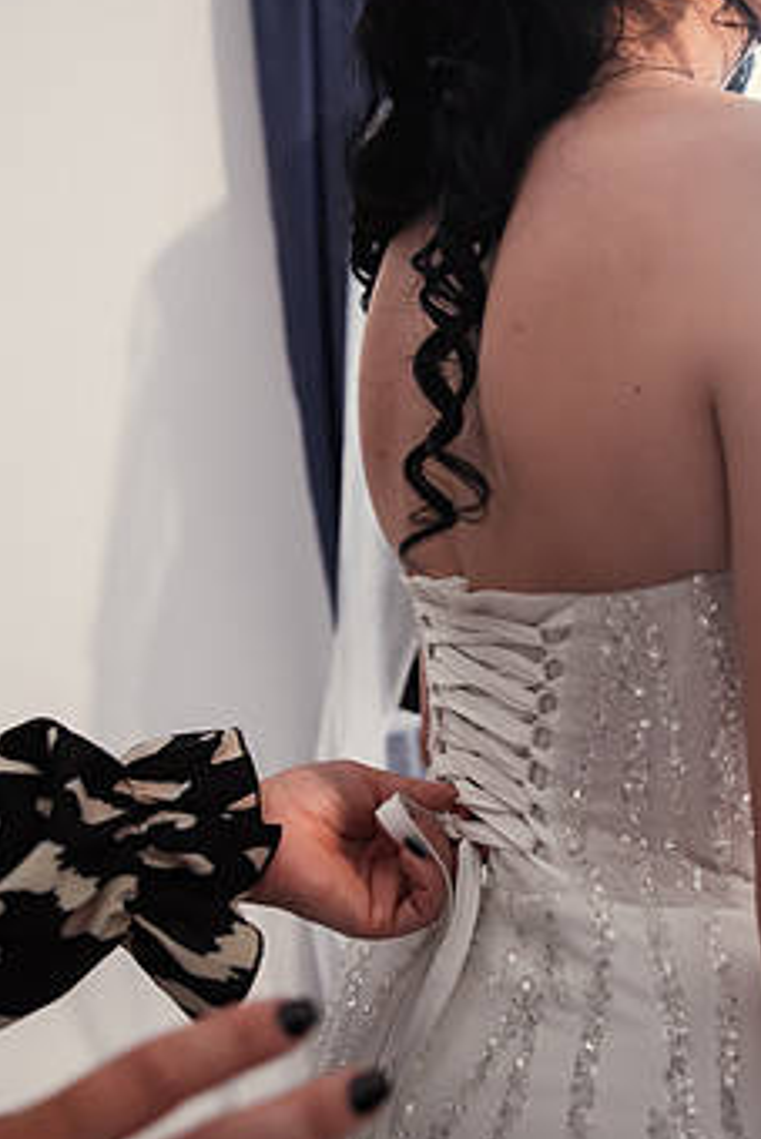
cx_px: 446
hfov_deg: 32.6
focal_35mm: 41
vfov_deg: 47.3
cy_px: 626
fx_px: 1299
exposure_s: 1/125
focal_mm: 31
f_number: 3.2
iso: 800
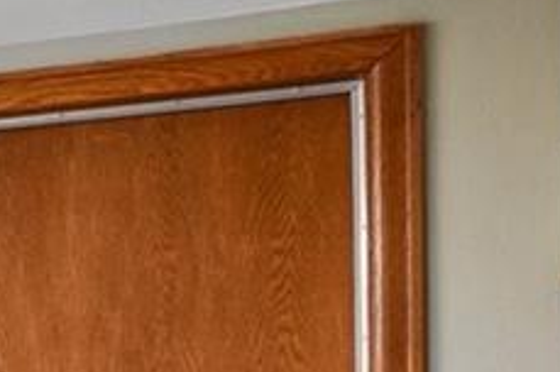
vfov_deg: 11.2
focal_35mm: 116
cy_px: 600
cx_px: -1108
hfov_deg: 11.2
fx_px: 1794
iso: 400
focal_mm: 11
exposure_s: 1/15
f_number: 8
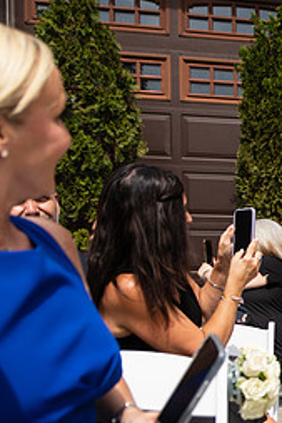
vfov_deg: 35.5
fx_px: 645
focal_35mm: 55
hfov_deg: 20.4
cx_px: 446
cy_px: 308
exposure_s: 1/2000
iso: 125
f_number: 2.8
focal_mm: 24
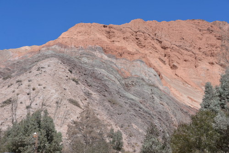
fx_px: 318
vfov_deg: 27.0
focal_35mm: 50
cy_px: 76
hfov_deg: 39.6
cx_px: 114
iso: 100
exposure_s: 1/320
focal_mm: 50
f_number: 9
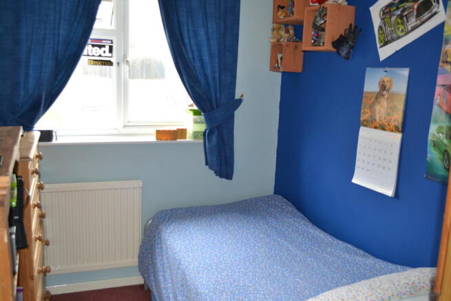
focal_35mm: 36
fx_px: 451
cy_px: 150
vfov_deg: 36.9
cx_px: 226
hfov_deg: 53.1
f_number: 4
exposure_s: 1/60
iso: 720
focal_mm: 24
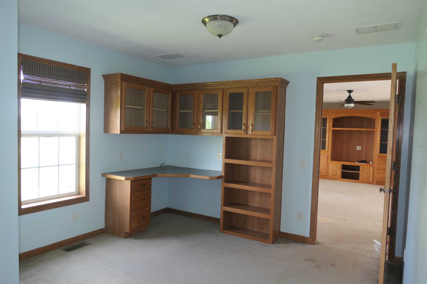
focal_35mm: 24
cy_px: 142
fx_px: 285
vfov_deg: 53.1
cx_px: 214
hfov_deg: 73.7
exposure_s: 1/60
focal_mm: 8.8
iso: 125
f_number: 1.4
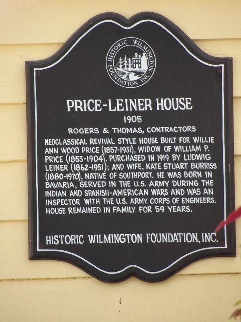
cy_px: 161
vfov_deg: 2.8
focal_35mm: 719
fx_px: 6674
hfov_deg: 2.1
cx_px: 120
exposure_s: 1/50
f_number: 4.4
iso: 203
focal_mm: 128.9
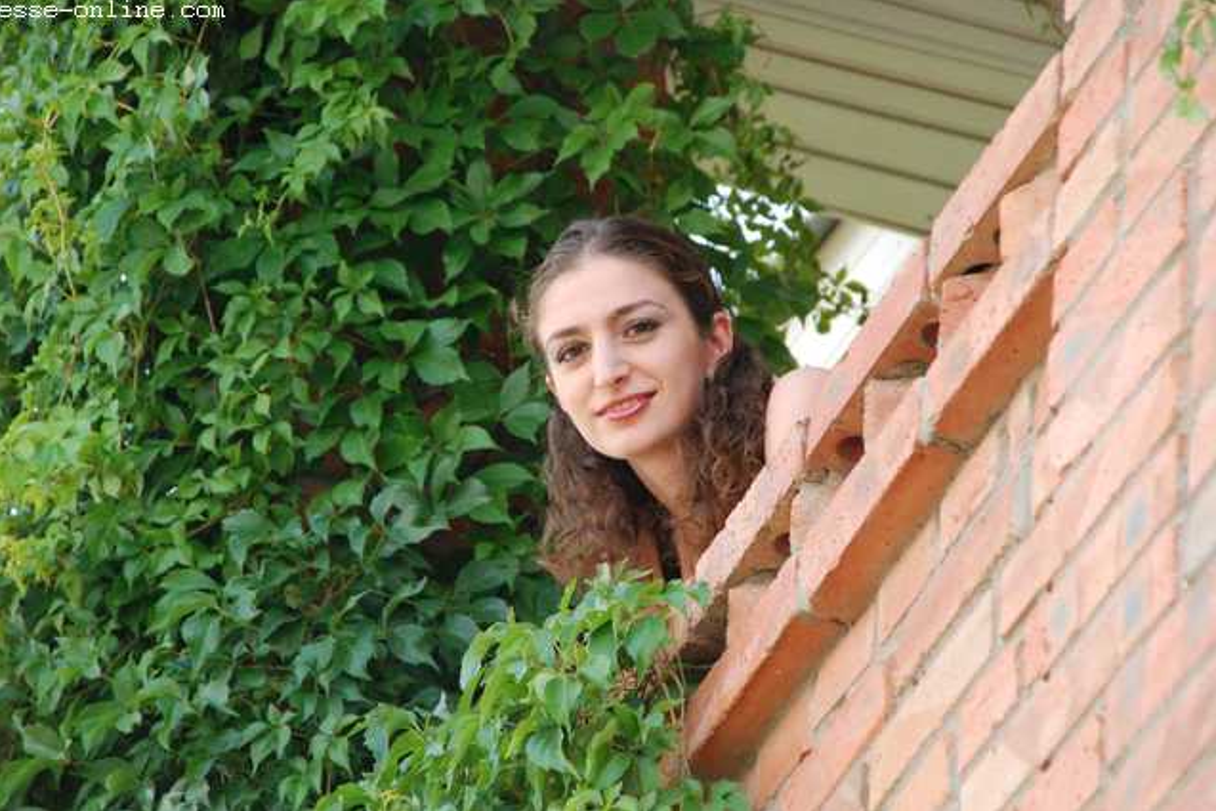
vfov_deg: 4.6
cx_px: 607
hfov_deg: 6.8
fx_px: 10203
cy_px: 406
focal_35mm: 302
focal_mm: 200
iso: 1000
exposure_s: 1/320
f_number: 10
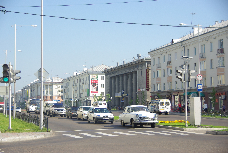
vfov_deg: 18.2
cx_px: 114
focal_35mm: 75
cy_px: 76
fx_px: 476
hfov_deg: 27.0
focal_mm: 50
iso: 100
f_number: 5.6
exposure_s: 1/320
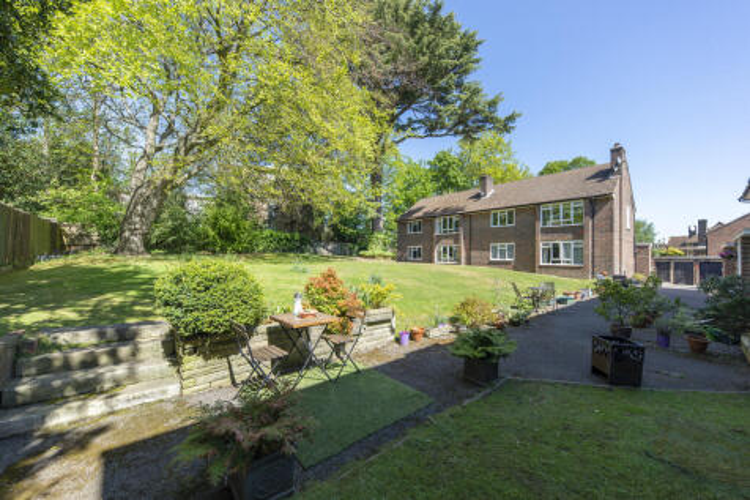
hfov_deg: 104.3
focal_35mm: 14
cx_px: 375
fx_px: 292
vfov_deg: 81.2
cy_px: 250
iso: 125
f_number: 16
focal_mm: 14
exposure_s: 1/250
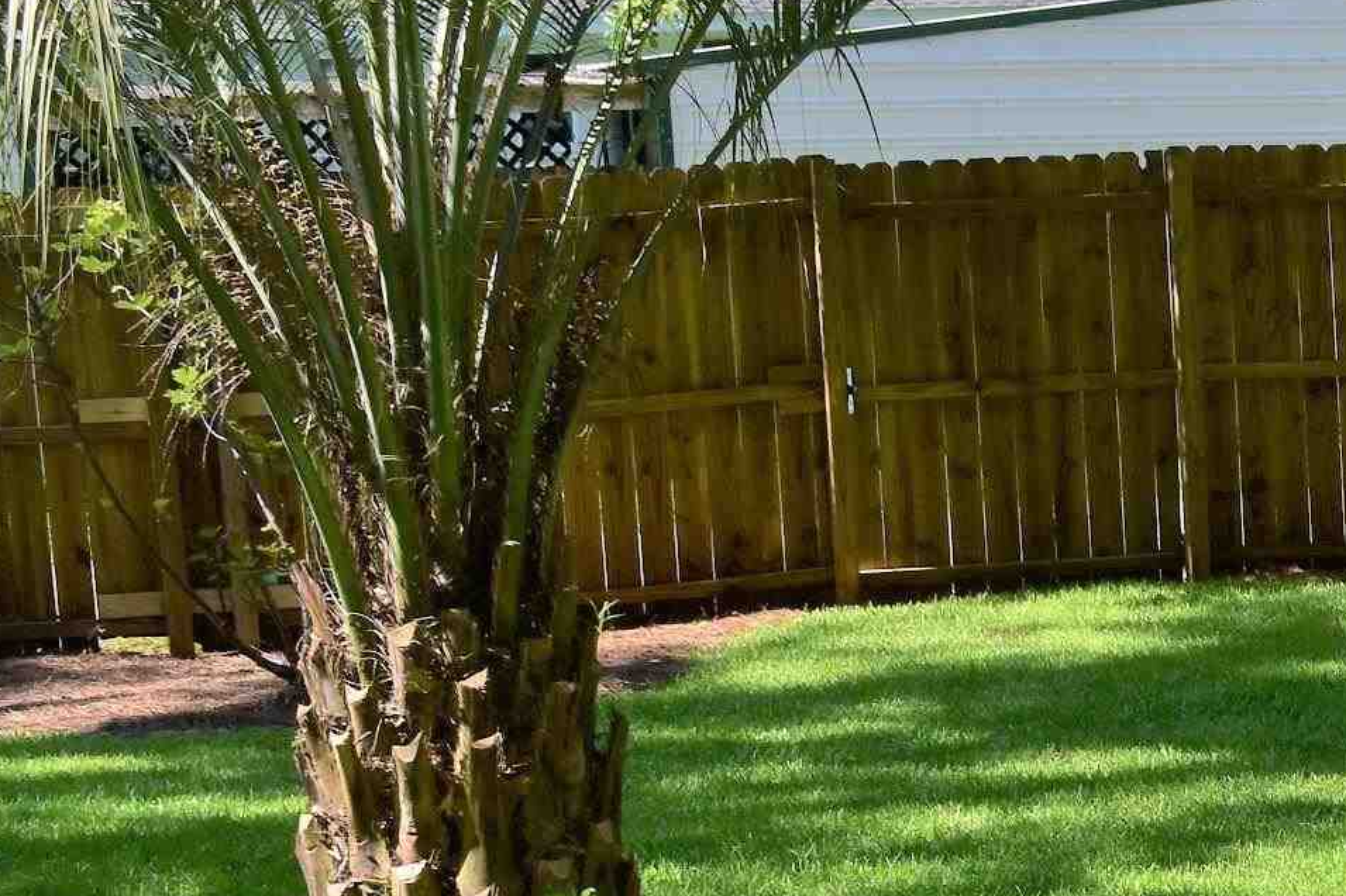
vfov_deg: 10.1
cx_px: 1969
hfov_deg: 14.6
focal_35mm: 132
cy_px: 1324
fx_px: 4933
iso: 400
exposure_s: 1/400
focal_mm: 28
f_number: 11
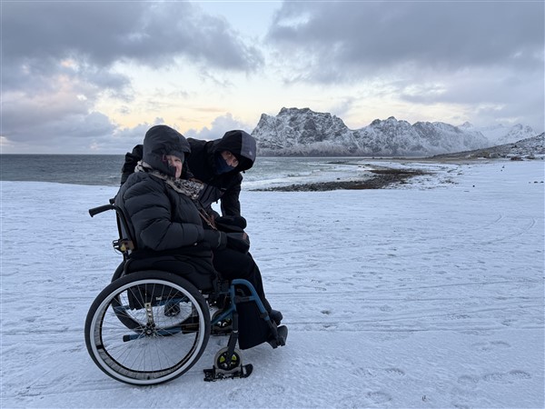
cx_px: 272
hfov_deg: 71.6
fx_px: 378
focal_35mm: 24
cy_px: 204
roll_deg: -0.1
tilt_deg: -8.1
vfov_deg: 56.8
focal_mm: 6.76
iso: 64
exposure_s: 1/270
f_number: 1.78
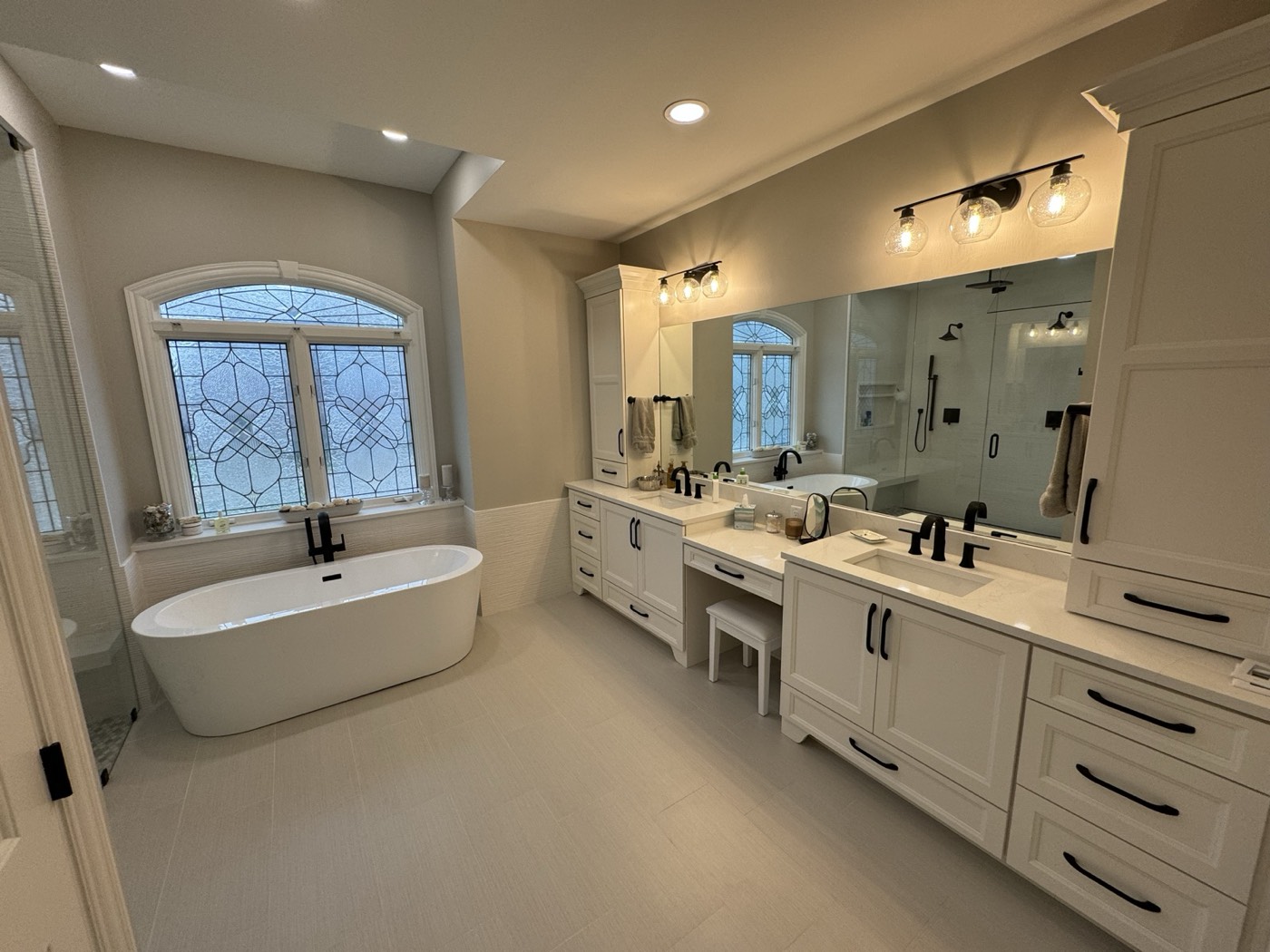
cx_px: 635
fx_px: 514
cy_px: 476
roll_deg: +0.8
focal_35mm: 14
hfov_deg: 102.1
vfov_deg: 85.7
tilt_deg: -10.4
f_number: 2.2
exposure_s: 1/120
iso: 100
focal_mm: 2.22
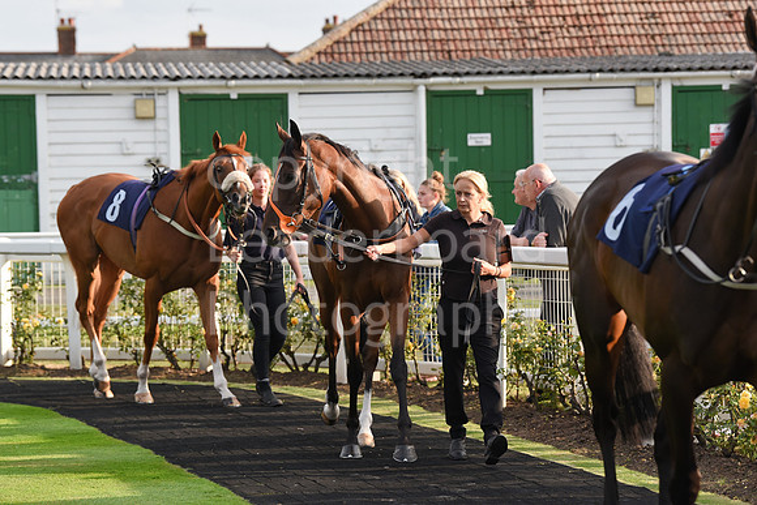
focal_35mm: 150
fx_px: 3155
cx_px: 378
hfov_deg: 13.7
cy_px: 252
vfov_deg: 9.2
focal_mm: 150
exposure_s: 1/1250
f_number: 5.6
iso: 800
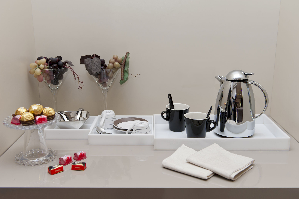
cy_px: 100
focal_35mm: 40
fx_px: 332
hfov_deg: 48.5
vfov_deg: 33.3
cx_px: 150
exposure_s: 1/50
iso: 400
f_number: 5.6
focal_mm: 40
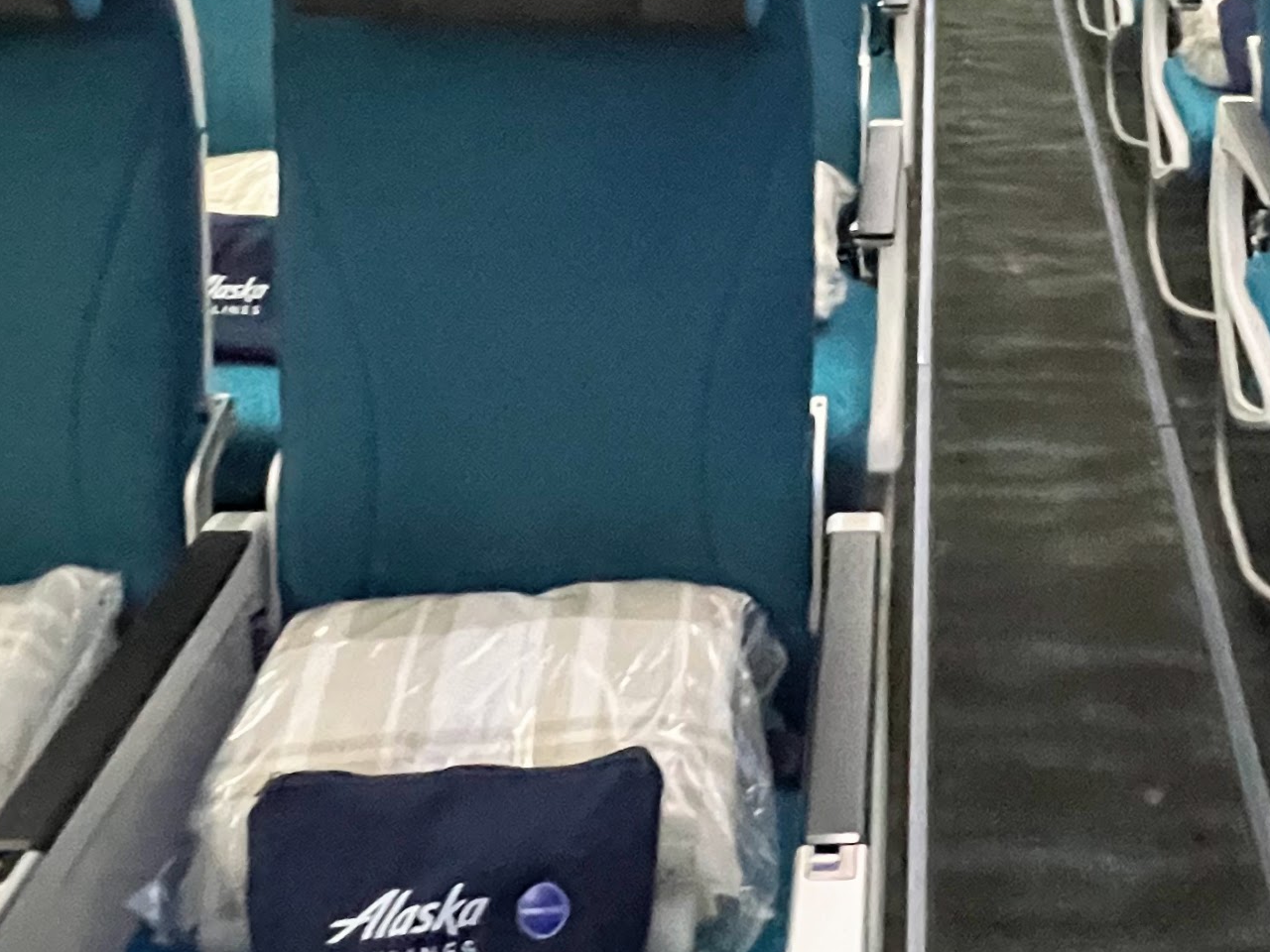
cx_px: 980
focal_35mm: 40
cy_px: 109
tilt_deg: -17.3
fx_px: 1468
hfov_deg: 44.9
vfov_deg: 34.1
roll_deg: +1.0
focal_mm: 1.57
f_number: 1.8
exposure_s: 1/33
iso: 1000
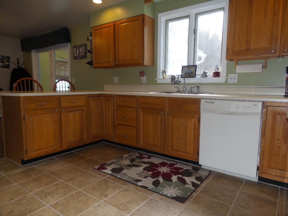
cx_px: 144
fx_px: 191
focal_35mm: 23
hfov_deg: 73.9
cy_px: 108
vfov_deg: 58.9
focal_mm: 4.1
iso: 100
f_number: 2.8
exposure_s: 1/40
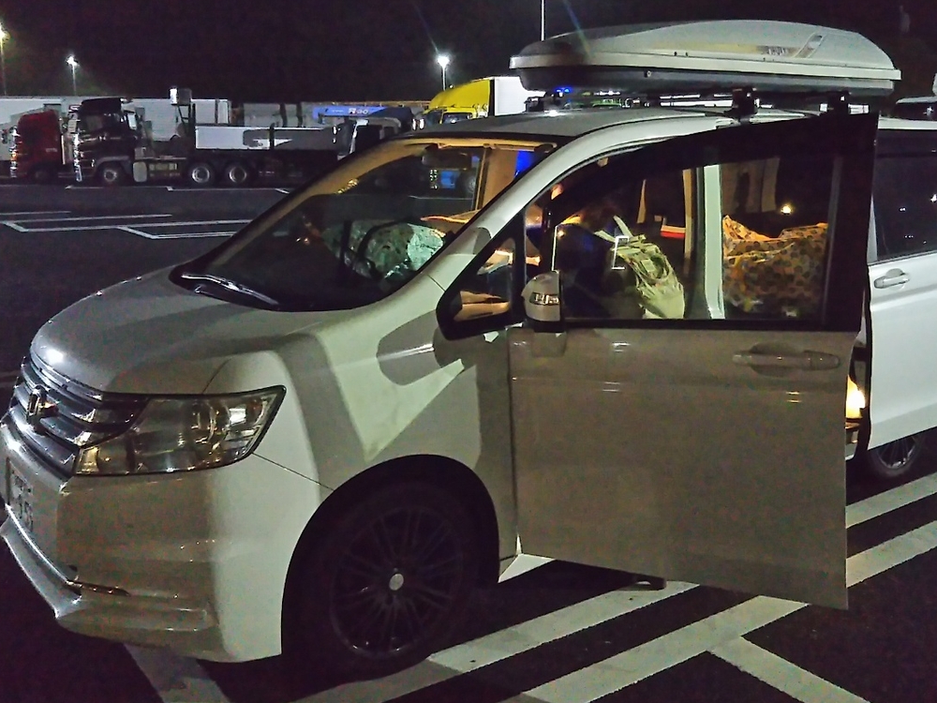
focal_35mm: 36
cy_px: 297
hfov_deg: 51.3
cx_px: 514
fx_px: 974
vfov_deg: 39.6
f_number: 2.2
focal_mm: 4
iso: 1600
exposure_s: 1/12
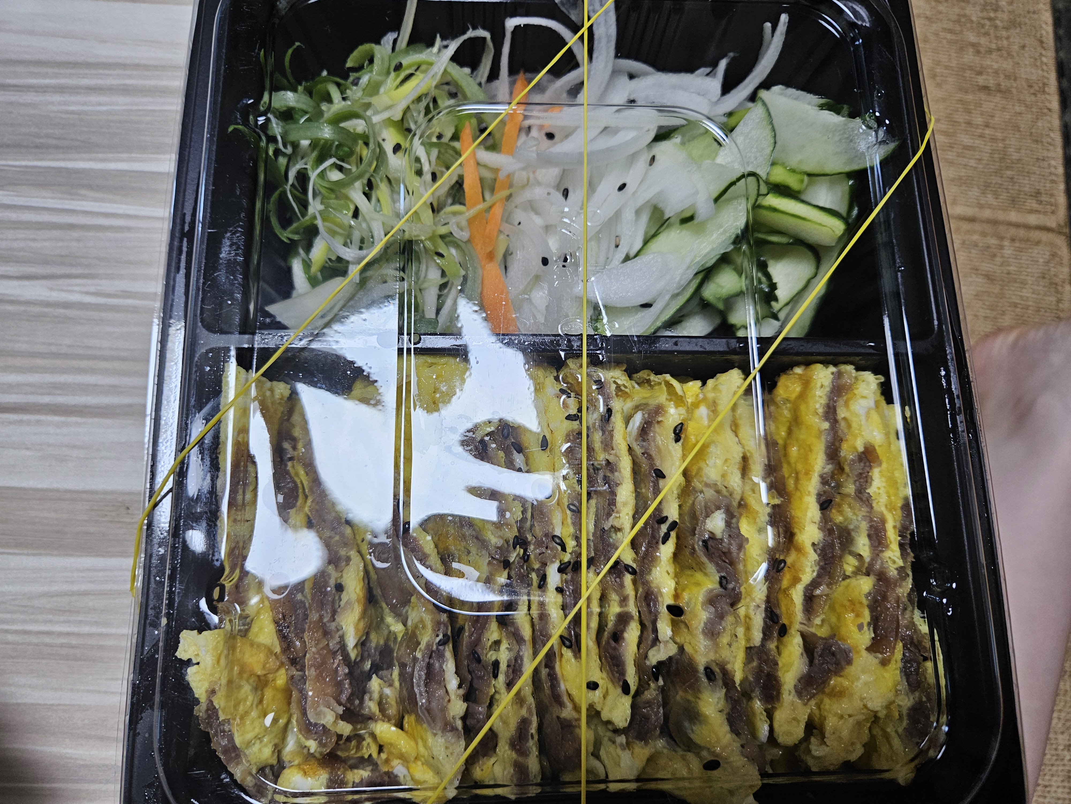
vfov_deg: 58.9
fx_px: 712
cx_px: 536
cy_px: 402
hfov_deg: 73.9
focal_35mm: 23
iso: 125
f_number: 1.8
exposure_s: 1/120
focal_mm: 5.4
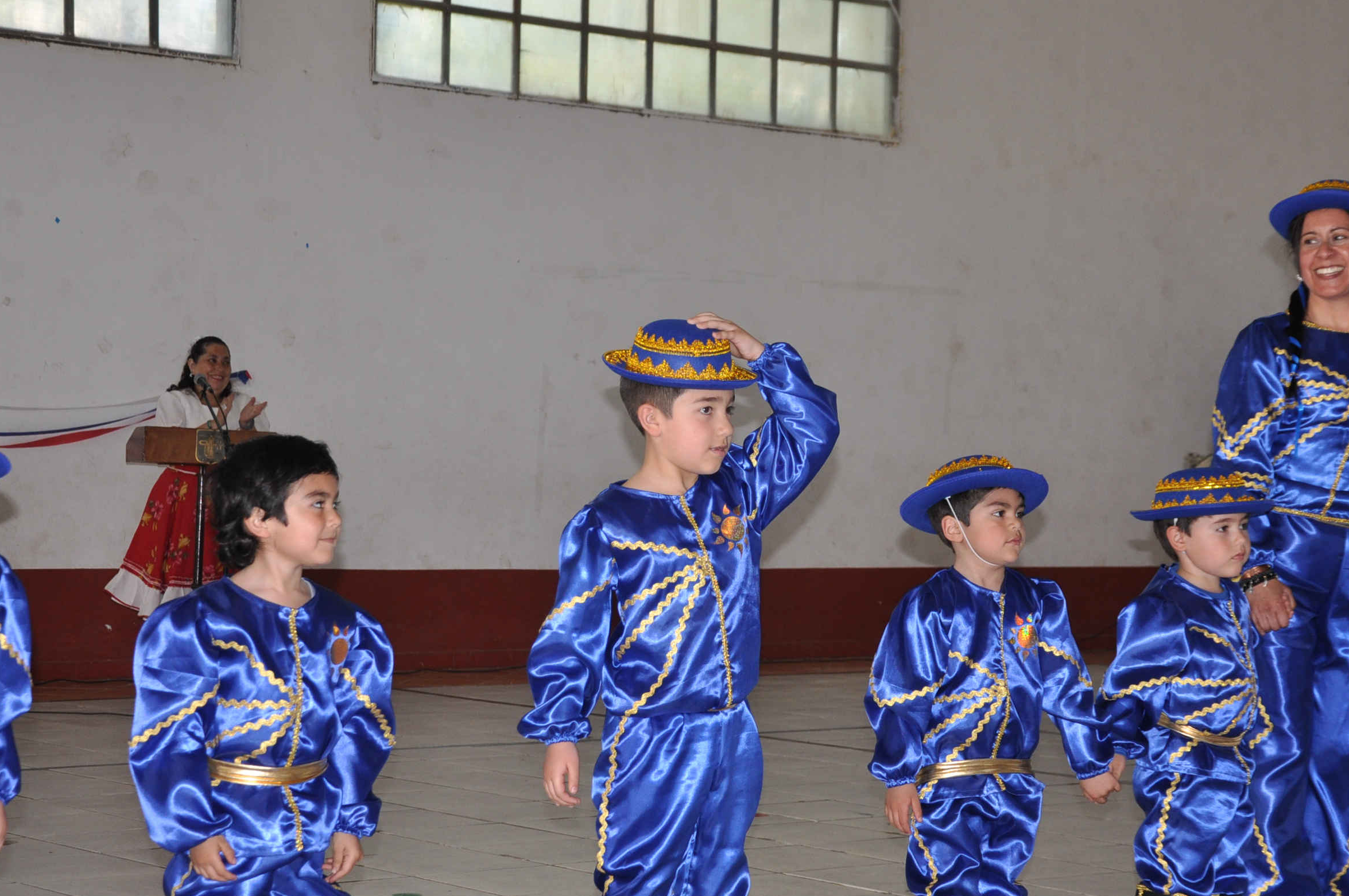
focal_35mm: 78
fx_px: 2919
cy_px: 475
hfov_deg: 26.0
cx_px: 732
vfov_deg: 17.4
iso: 400
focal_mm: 38
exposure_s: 1/125
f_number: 4.5
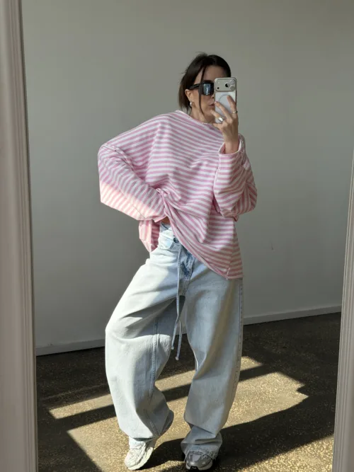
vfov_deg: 39.7
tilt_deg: -17.4
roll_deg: +0.3
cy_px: 236
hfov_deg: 30.3
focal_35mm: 48
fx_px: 655
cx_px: 177
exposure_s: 1/1931
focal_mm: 6.76
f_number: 1.78
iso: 80
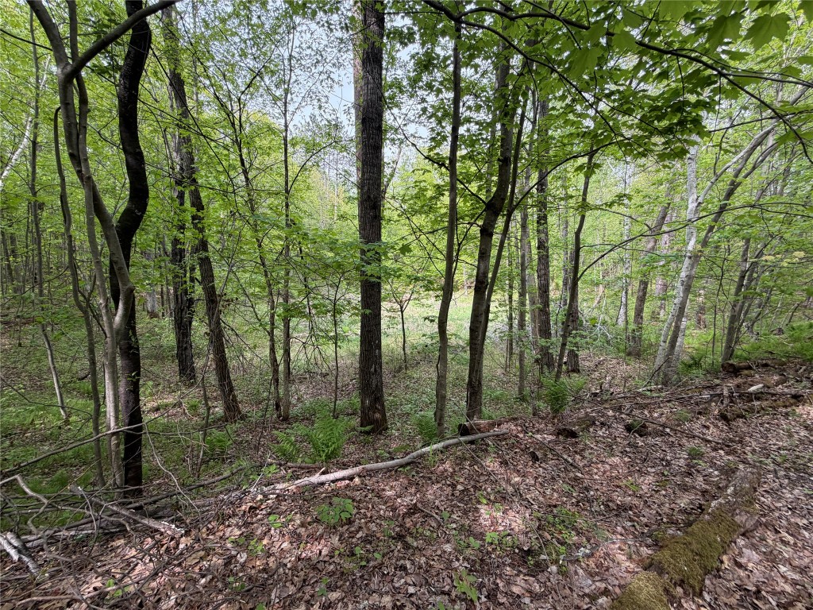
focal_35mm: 14
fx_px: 329
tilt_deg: -8.0
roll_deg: -0.6
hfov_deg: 102.1
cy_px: 305
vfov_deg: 85.7
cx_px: 406
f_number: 2.2
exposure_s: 1/156
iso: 50
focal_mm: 2.22
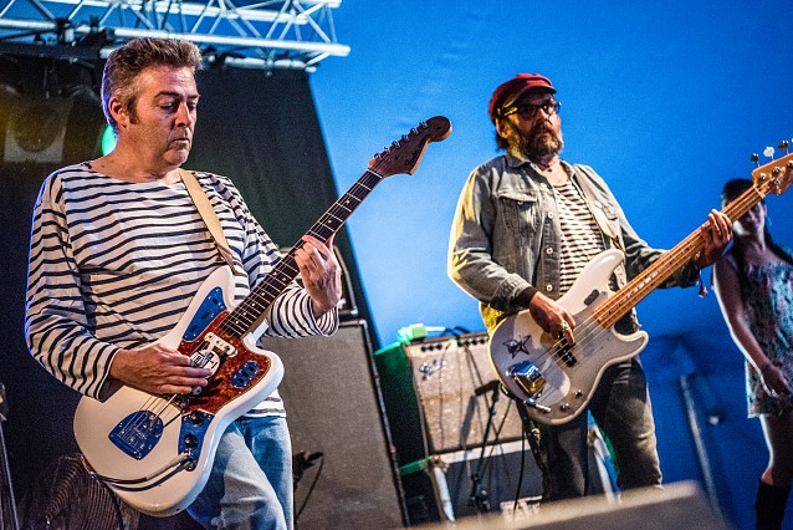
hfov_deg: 25.7
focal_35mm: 79
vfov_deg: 17.3
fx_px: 1741
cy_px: 233
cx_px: 387
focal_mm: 70
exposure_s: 1/200
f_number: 2.8
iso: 1600
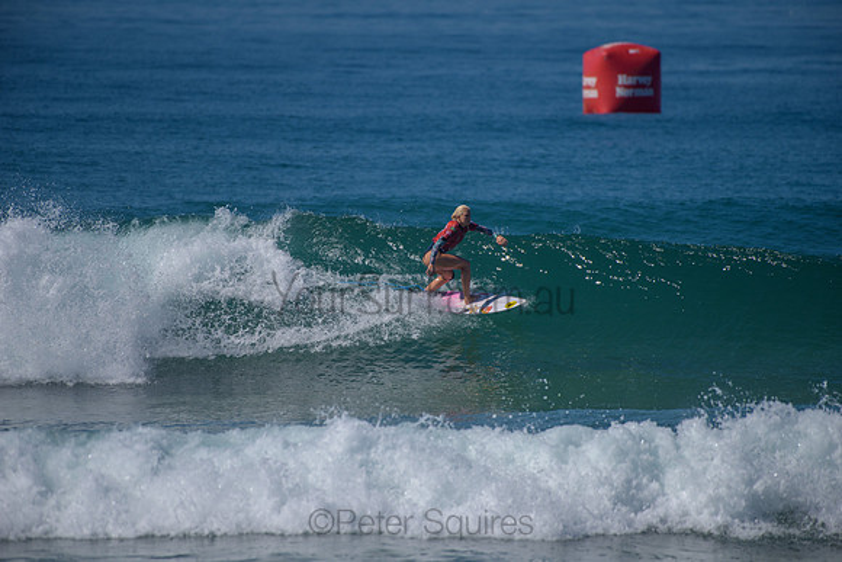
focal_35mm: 500
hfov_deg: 4.1
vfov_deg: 2.8
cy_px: 281
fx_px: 11697
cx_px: 421
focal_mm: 500
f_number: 5.6
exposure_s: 1/2000
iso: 125
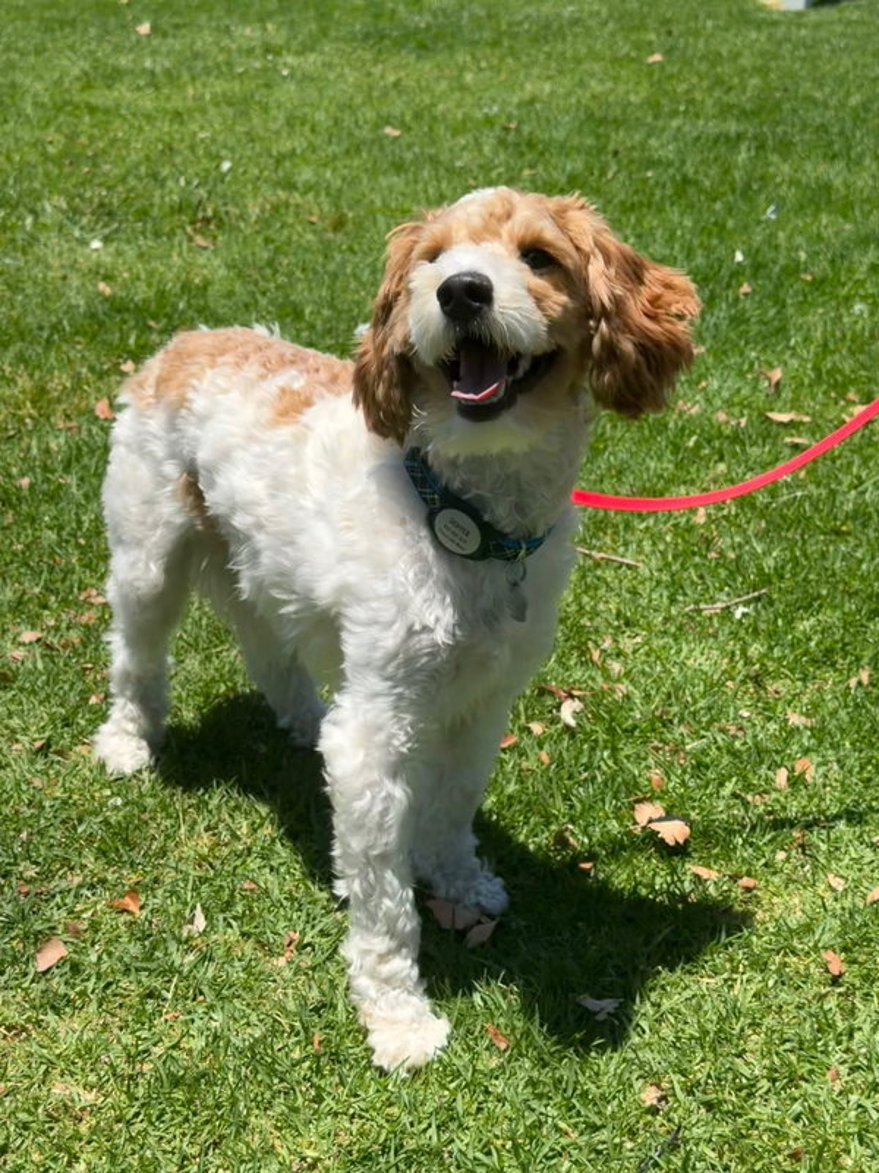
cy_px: 586
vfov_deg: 39.7
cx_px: 440
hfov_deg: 30.3
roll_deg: -3.3
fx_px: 1625
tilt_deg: -25.1
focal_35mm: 48
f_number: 1.78
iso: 320
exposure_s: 1/20408
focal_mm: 6.76
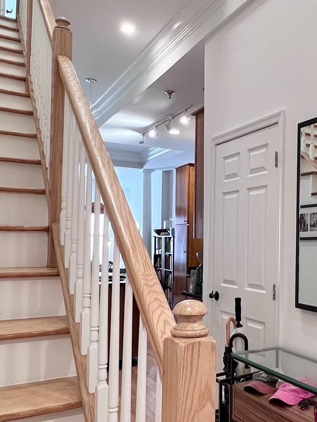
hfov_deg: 39.2
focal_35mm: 34
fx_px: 415
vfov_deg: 53.9
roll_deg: -0.6
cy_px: 234
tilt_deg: +1.0
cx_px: 278
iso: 250
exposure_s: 1/120
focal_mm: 1.57
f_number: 1.8
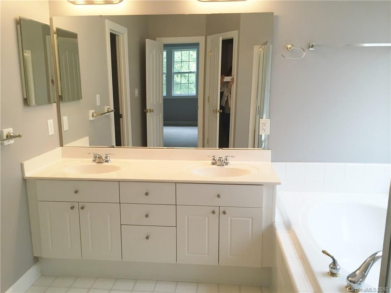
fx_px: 328
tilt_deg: -11.2
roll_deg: -0.8
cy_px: 146
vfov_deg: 48.2
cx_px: 196
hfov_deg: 61.7
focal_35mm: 29
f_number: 2.2
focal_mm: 4.15
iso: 32
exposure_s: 1/40
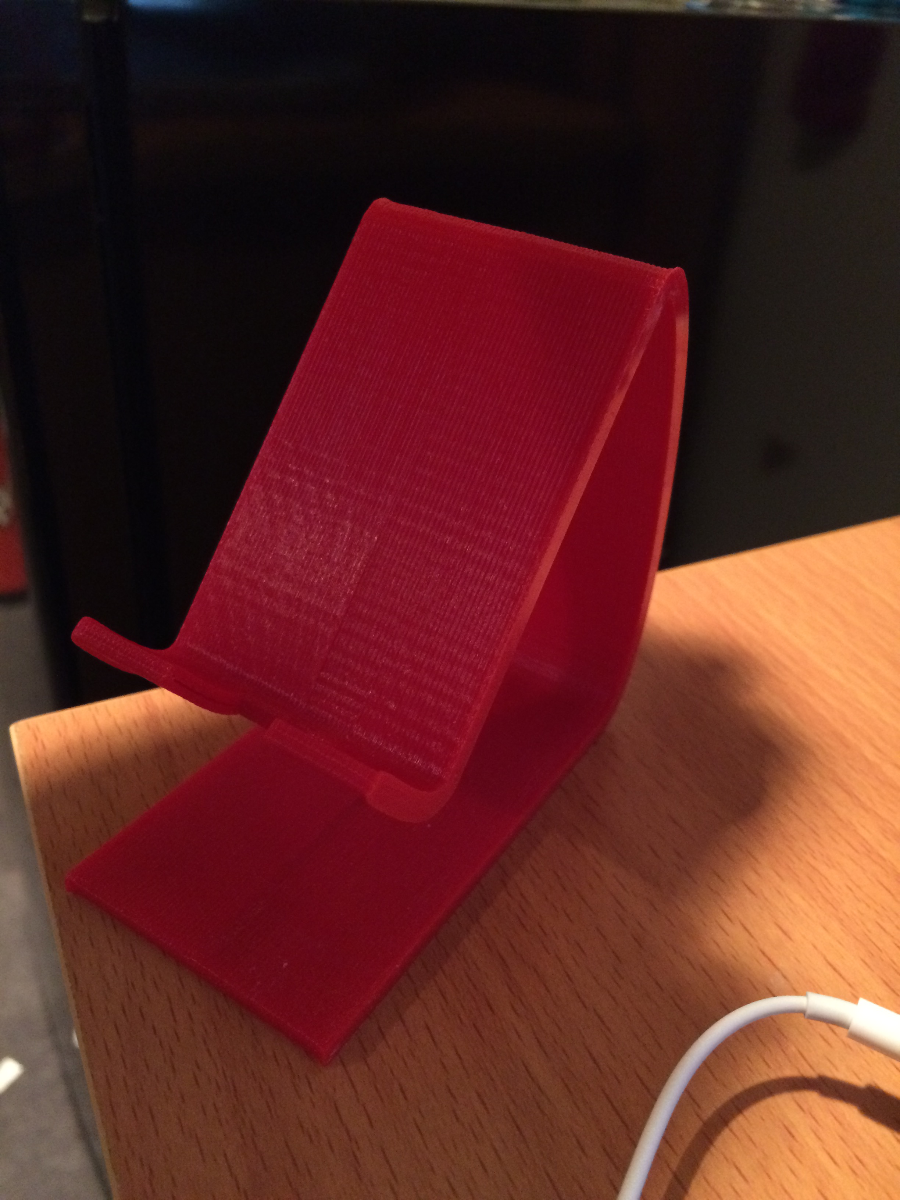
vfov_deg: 61.7
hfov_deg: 48.2
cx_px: 450
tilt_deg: -34.9
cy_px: 600
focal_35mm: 29
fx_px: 1005
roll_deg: -2.3
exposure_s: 1/15
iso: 320
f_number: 2.2
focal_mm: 4.15
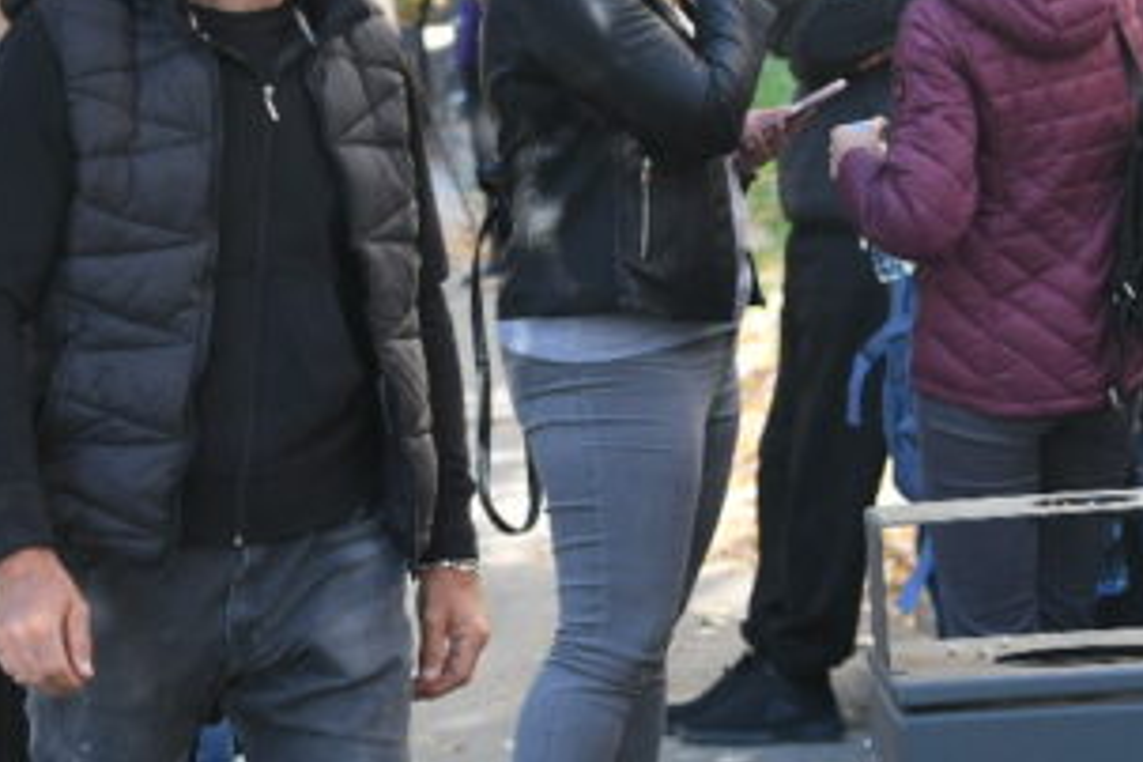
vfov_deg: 4.7
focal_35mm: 291
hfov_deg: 7.1
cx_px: 340
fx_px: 9239
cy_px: 213
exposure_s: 1/400
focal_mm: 86
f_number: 5
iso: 1000
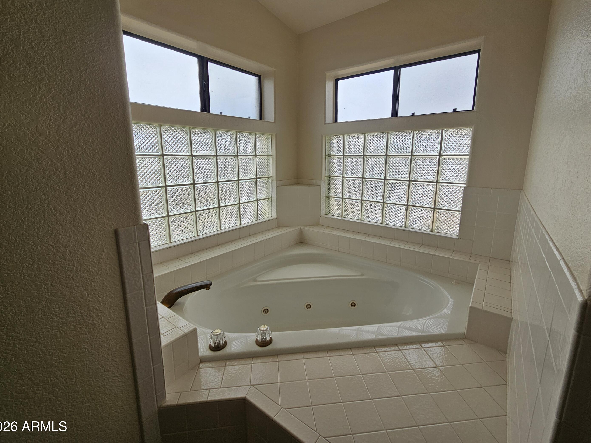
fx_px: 239
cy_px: 210
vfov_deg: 85.6
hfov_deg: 102.0
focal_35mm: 14
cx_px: 305
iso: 50
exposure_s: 1/421
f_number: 2.2
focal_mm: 2.2
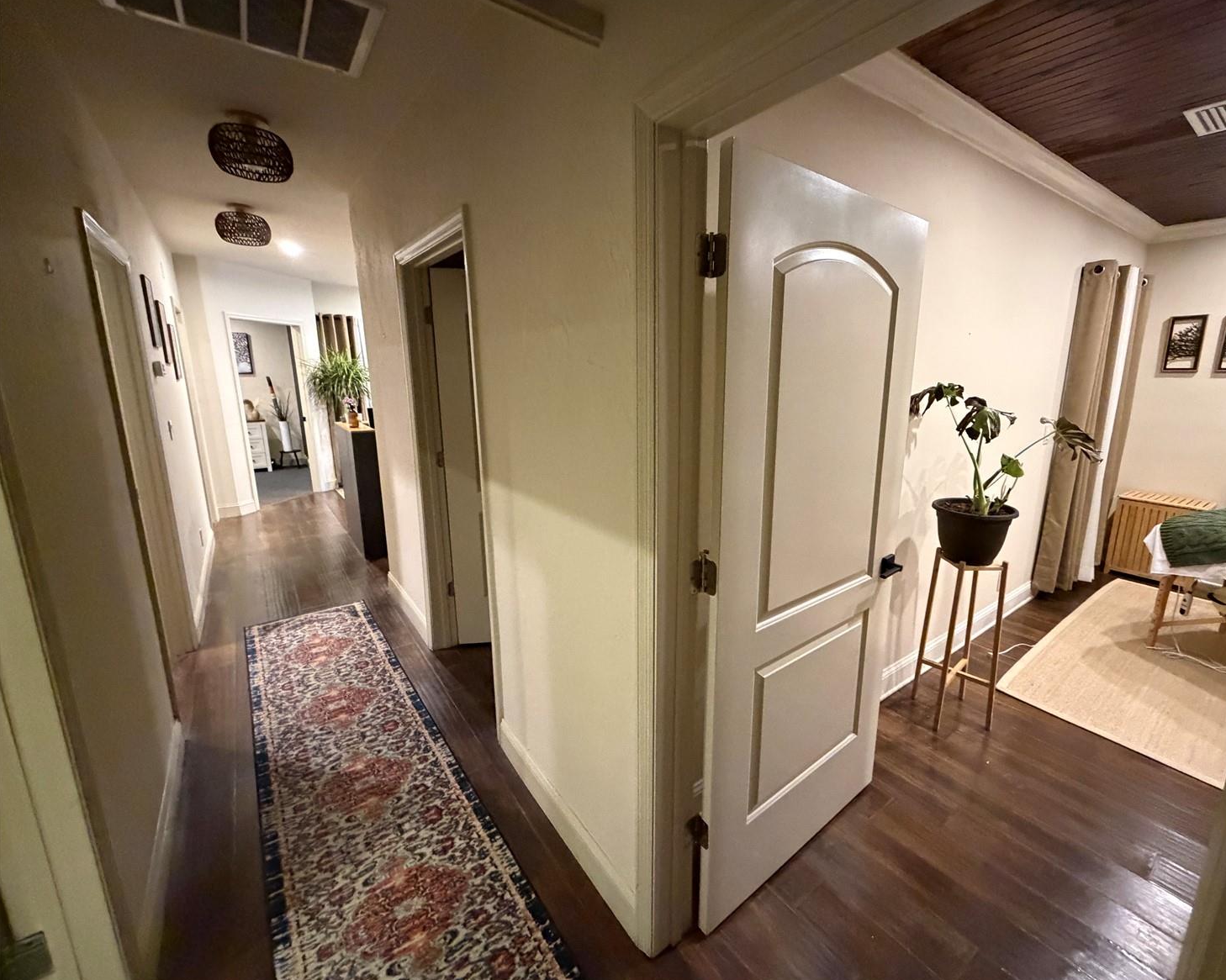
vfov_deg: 84.0
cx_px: 669
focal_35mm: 15
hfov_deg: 96.5
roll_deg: -0.1
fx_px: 544
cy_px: 487
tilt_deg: -11.8
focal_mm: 2.22
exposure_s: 1/60
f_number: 2.2
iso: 1000
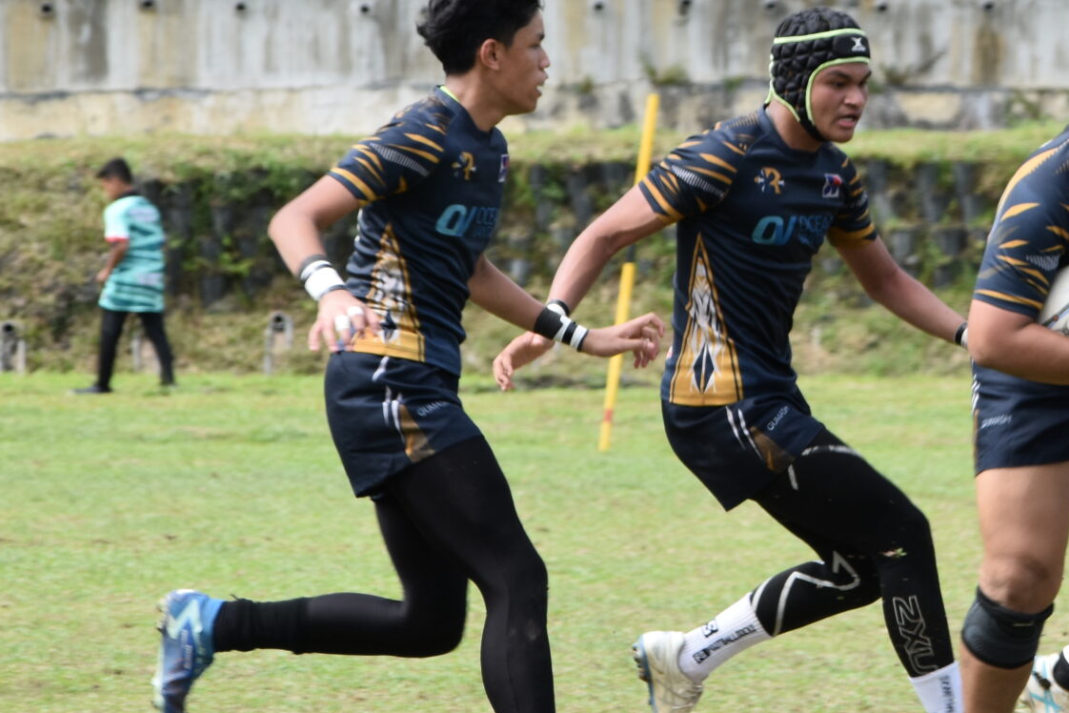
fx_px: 13213
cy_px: 258
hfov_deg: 4.6
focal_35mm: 445
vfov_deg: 3.1
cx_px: 998
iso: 200
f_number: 8
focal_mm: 130
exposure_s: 1/250
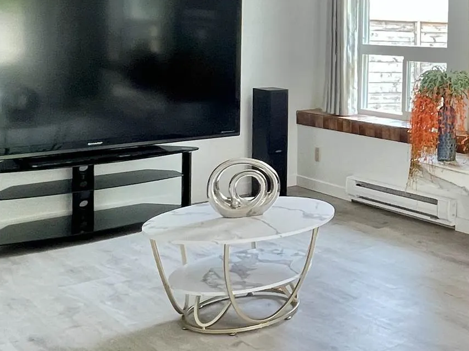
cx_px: 582
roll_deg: -1.2
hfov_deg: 32.4
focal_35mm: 47
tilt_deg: -0.7
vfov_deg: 29.8
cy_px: 51
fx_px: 637
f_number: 1.8
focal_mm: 1.57
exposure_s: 1/60
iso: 250
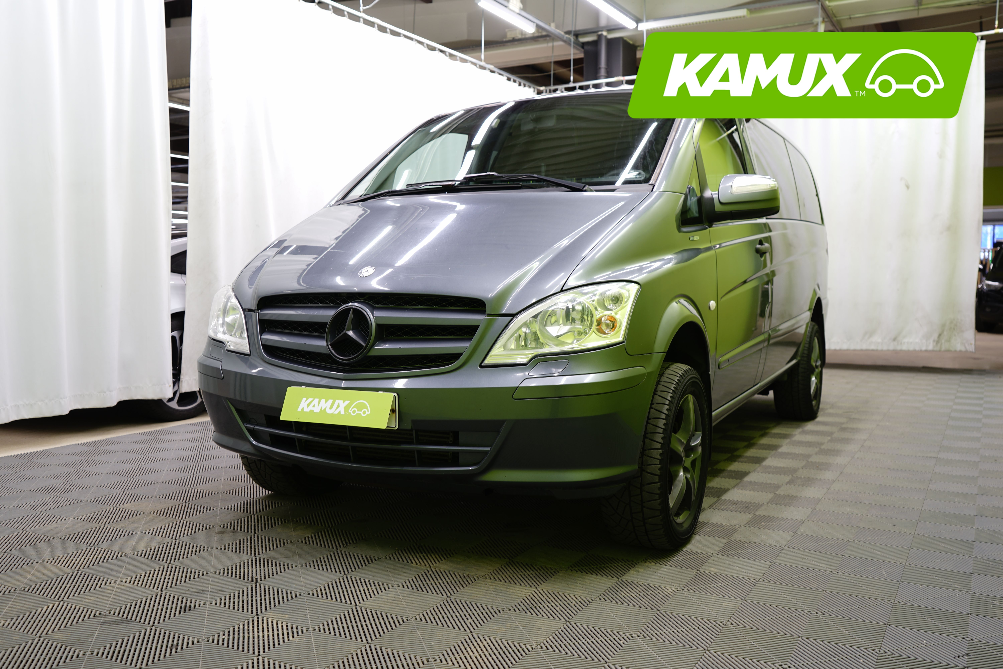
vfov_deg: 42.3
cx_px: 502
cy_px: 334
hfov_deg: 60.3
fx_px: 864
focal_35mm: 31
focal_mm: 31
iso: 80
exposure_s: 1/10
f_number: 4
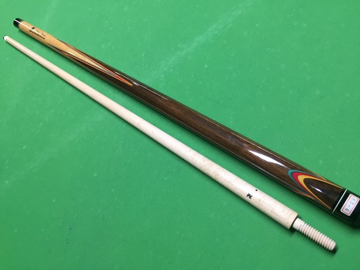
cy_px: 135
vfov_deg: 48.2
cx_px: 180
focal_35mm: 29
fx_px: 302
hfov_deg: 61.7
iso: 64
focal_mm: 4.15
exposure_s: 1/30
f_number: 2.2
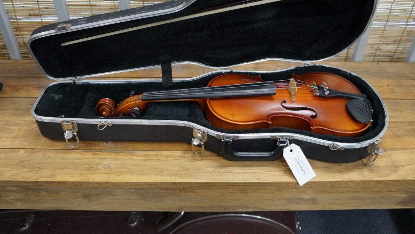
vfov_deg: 36.6
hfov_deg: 61.0
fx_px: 352
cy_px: 103
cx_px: 210
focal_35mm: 32
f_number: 4
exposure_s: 1/160
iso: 1600
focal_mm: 20
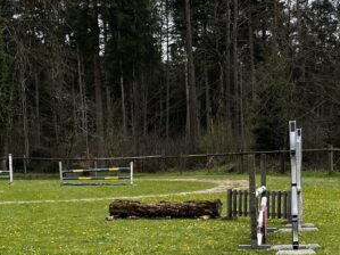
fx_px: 874
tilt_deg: -5.8
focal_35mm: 89
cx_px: 177
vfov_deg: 16.3
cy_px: 245
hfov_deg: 22.0
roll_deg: +1.1
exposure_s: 1/756
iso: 50
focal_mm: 5.1
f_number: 1.6
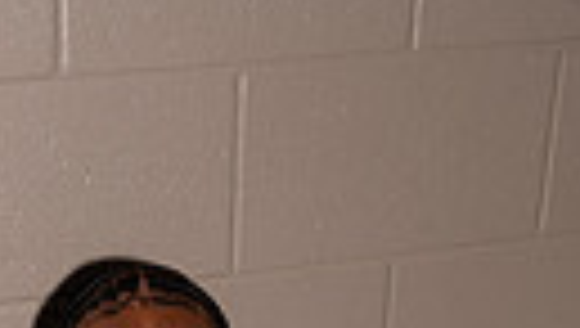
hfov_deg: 17.2
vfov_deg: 8.3
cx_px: 193
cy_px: 988
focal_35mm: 124
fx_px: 1910
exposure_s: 1/250
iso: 160
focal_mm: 34
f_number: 10
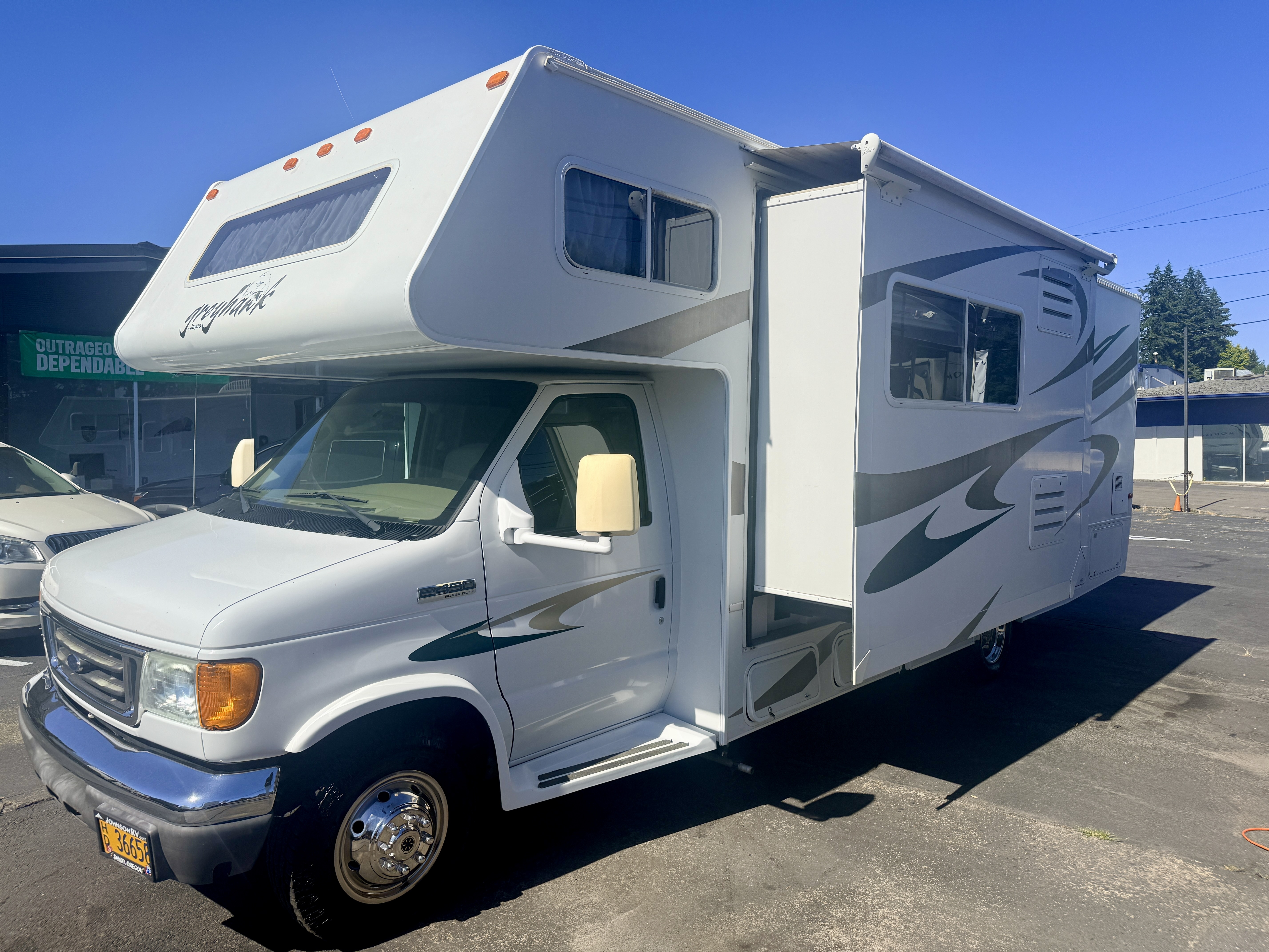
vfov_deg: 56.8
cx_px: 634
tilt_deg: -0.6
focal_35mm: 24
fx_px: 880
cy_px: 476
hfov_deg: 71.6
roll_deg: +0.4
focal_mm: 6.76
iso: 80
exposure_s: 1/7353
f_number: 1.78
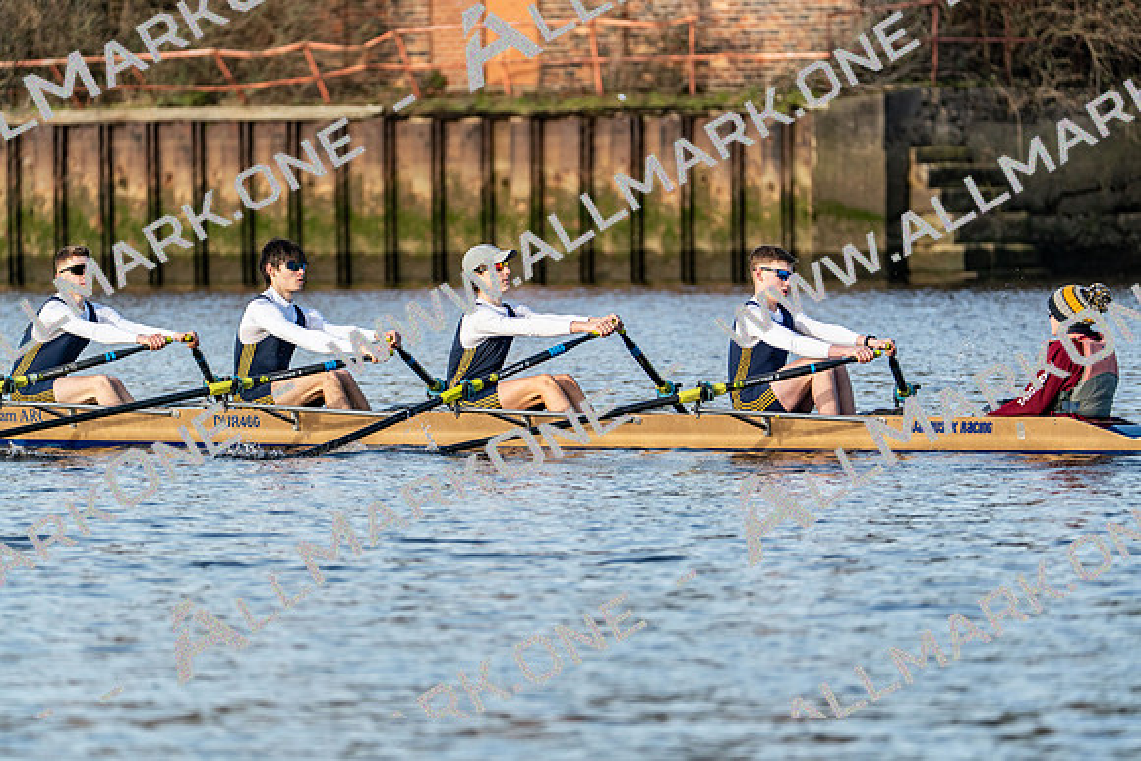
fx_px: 11380
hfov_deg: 5.7
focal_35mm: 359
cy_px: 380
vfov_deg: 3.8
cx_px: 570
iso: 1000
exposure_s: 1/2000
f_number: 6.3
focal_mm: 359
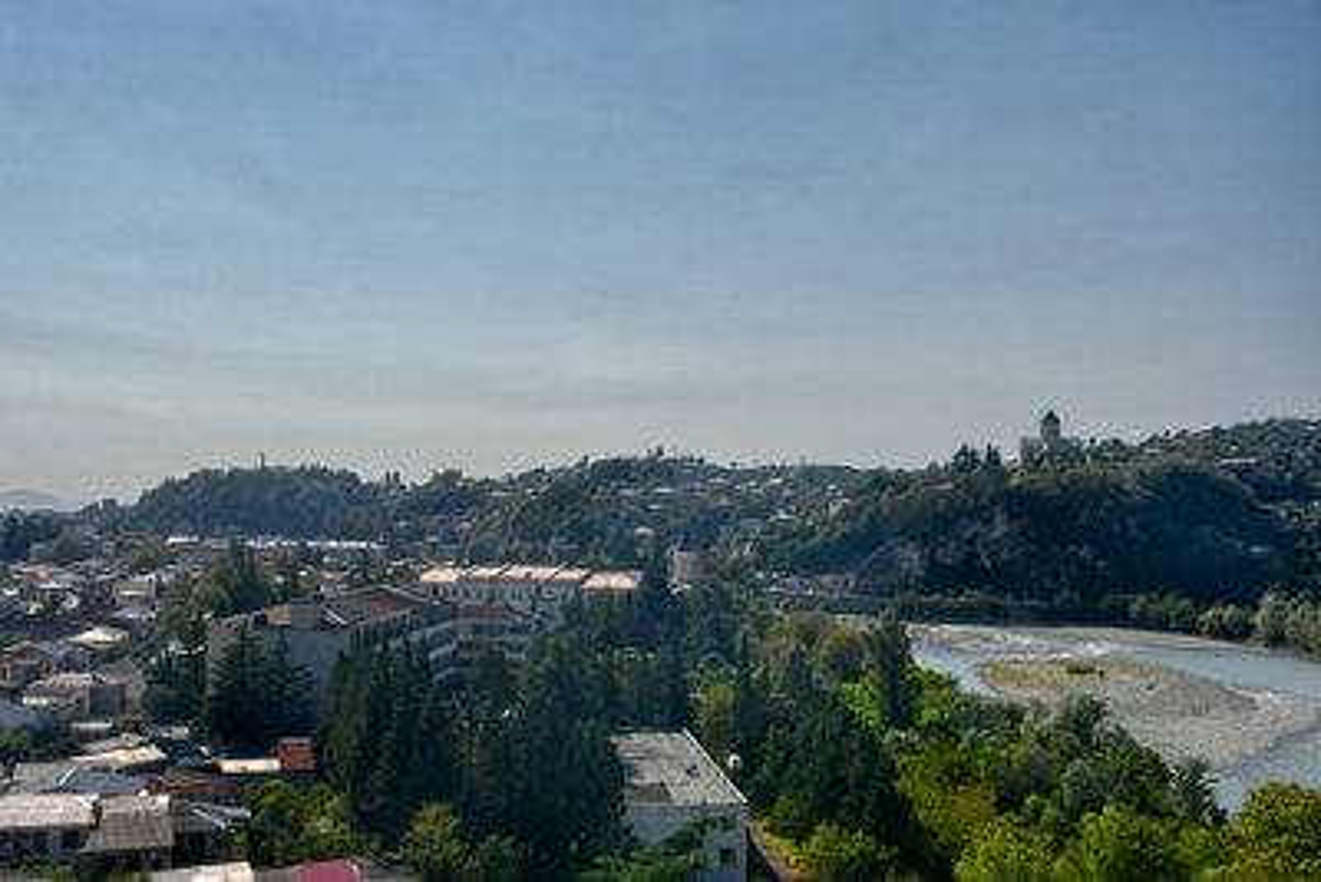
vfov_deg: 36.0
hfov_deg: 51.9
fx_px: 1358
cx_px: 660
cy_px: 441
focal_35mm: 37
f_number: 8
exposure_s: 1/320
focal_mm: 25
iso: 100
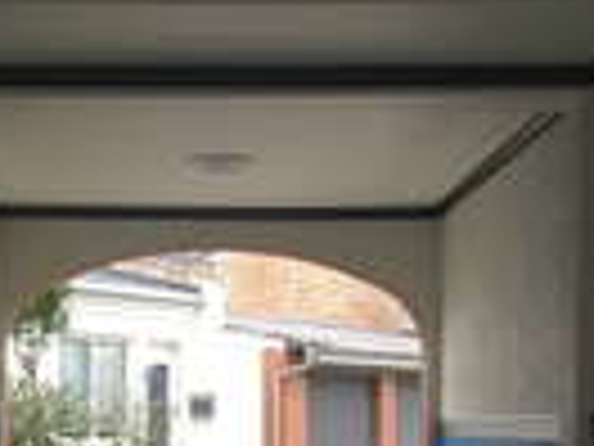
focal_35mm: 82
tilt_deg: -1.9
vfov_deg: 17.4
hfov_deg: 23.7
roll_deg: +0.6
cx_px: 205
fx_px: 1407
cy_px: 491
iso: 32
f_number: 2.2
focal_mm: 4.15
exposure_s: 1/33
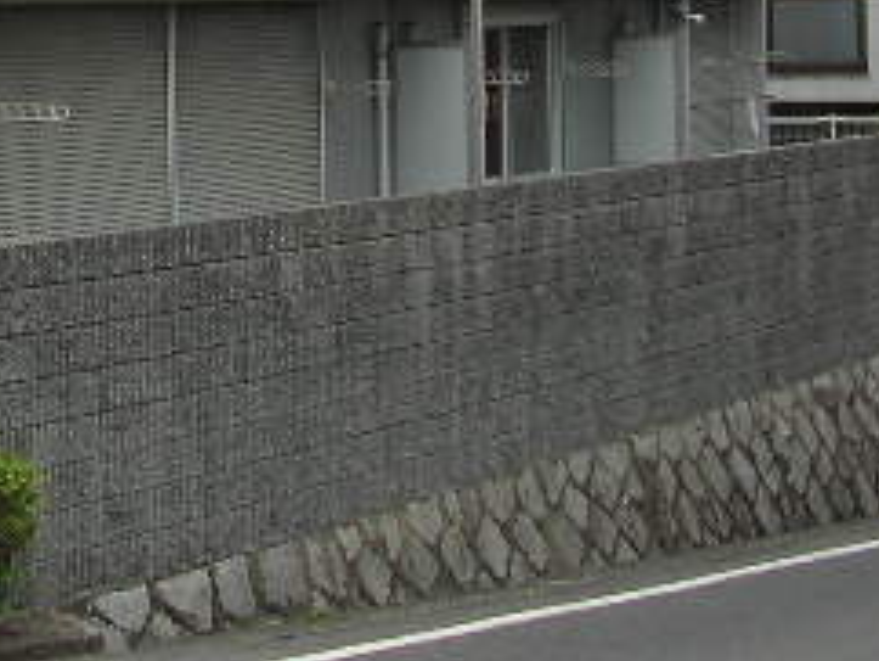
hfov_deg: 18.8
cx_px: -62
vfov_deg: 14.3
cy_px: -95
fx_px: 2566
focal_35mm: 101
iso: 71
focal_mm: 5.8
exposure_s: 1/170
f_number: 2.9
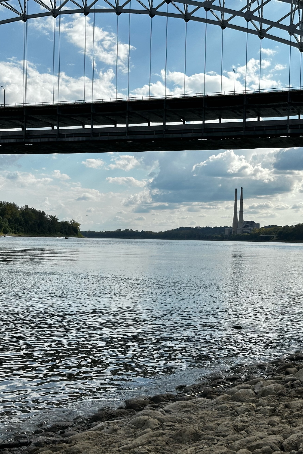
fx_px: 657
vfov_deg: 38.2
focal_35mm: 52
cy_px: 220
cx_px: 133
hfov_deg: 26.0
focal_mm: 6.86
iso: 64
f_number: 1.78
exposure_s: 1/4785
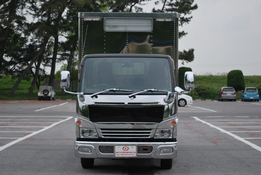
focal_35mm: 82
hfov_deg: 24.6
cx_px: 130
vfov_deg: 16.6
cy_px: 88
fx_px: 599
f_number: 5.6
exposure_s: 1/500
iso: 180
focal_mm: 55
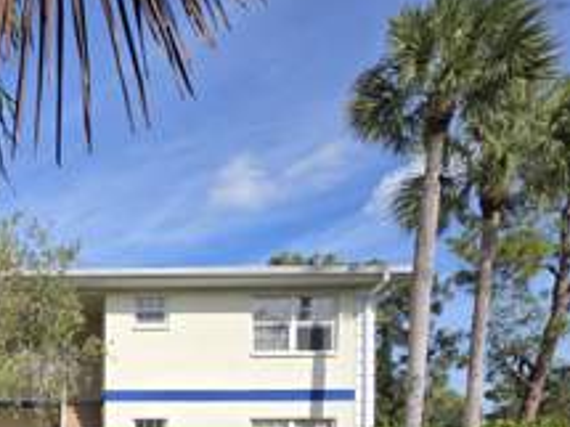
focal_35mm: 29
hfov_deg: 54.0
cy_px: 450
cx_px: 58
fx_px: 477
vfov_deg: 40.6
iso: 40
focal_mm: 2.2
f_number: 1.9
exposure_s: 1/2234
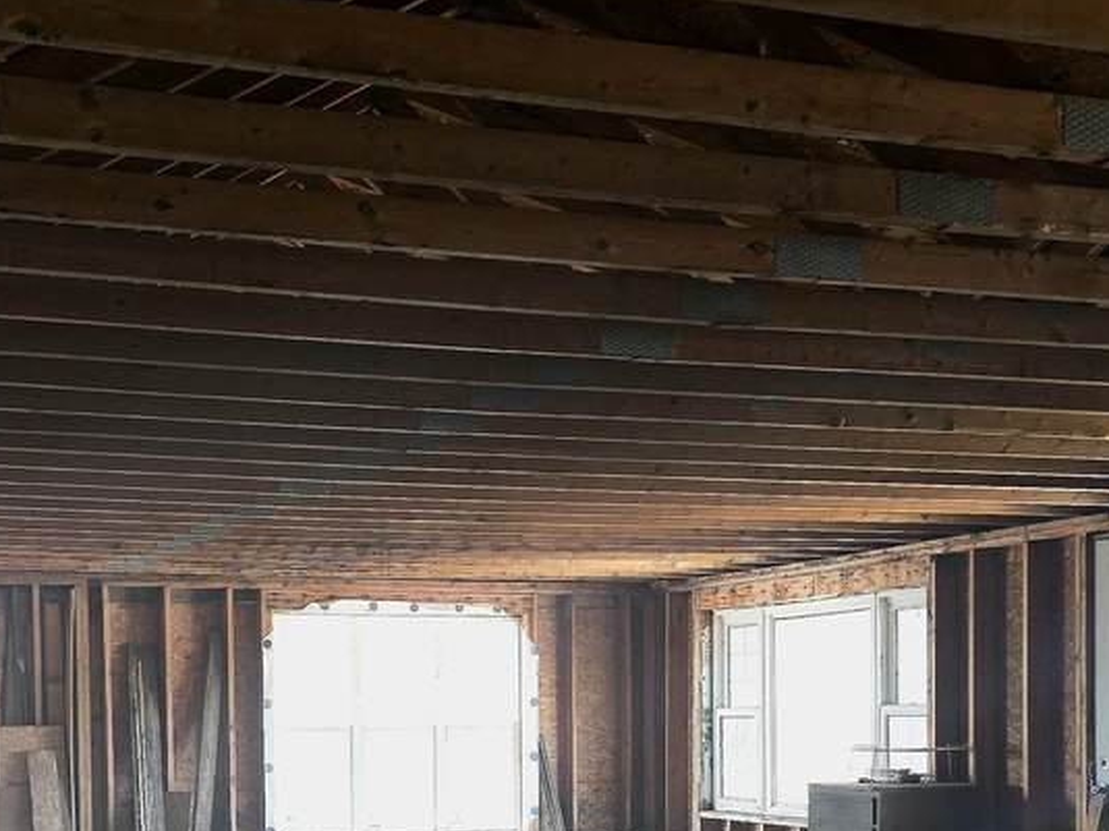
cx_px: 406
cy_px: 775
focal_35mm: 55
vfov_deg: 25.6
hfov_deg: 34.7
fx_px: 1762
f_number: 1.7
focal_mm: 6.3
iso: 100
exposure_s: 1/30
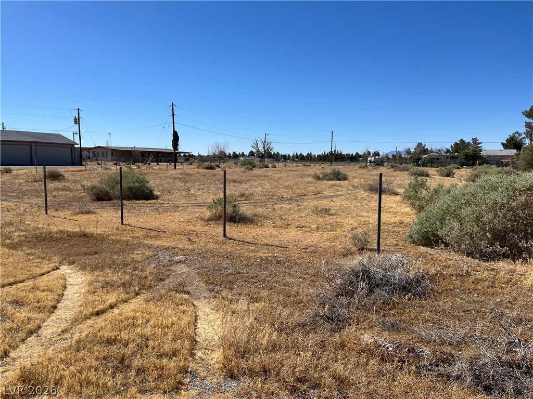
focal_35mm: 26
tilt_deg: -5.9
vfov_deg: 53.1
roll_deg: -0.7
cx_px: 266
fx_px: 400
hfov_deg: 67.3
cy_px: 200
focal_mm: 5.1
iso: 50
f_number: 1.6
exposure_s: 1/5848
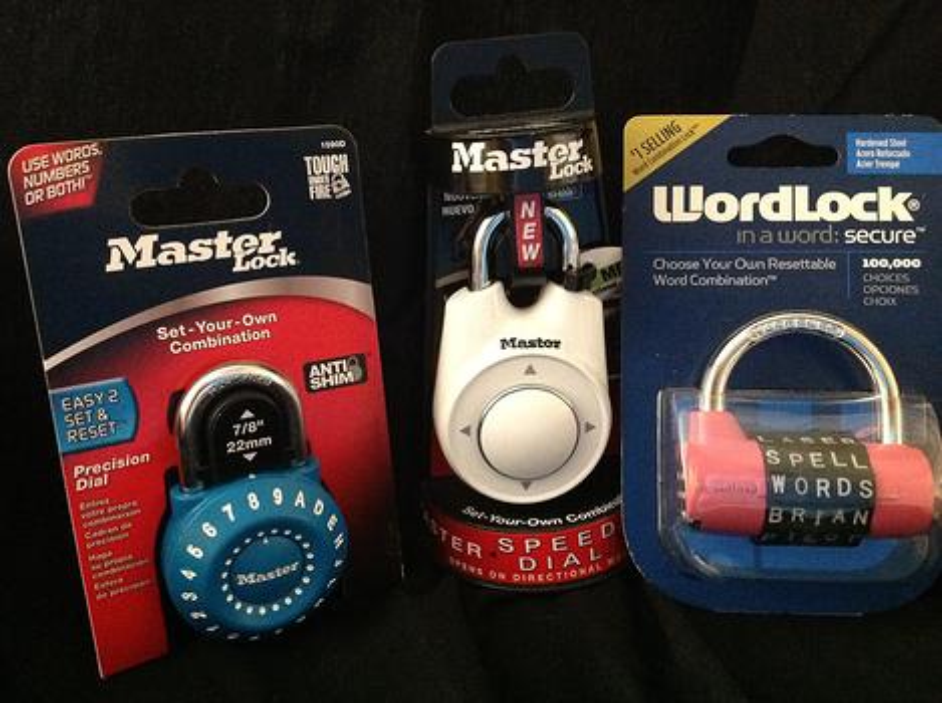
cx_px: 471
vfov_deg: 40.6
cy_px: 352
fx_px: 951
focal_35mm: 35
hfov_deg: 52.7
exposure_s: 1/15
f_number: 2.4
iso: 1000
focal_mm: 4.28
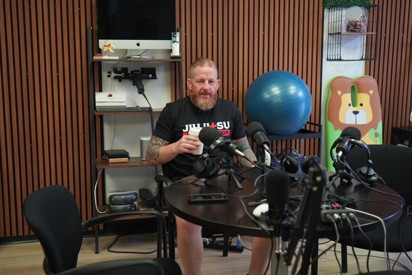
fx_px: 469
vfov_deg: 32.6
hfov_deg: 47.4
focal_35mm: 41
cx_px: 206
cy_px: 138
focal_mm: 41
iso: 4000
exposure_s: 1/160
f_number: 4.5
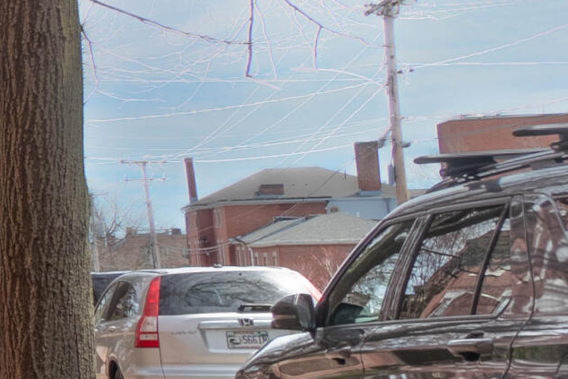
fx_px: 1120
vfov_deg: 19.2
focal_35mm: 71
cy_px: 139
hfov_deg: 17.8
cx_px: -611
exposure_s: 1/750
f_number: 8
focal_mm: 10
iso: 200
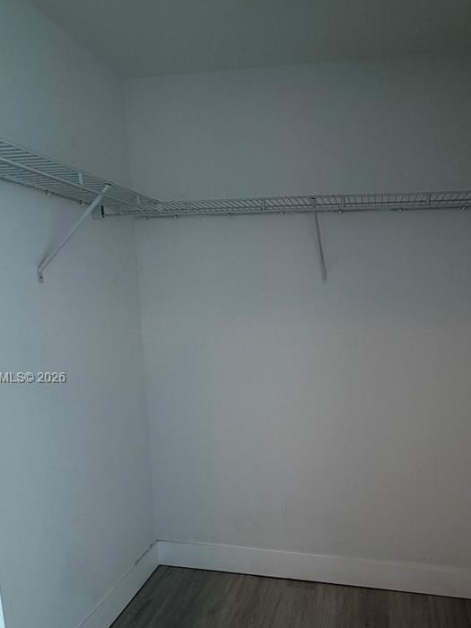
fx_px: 435
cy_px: 379
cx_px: 303
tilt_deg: -10.6
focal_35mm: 24
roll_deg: -0.4
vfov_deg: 70.8
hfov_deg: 55.9
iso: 200
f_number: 2.2
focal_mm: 2.22
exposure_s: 1/120
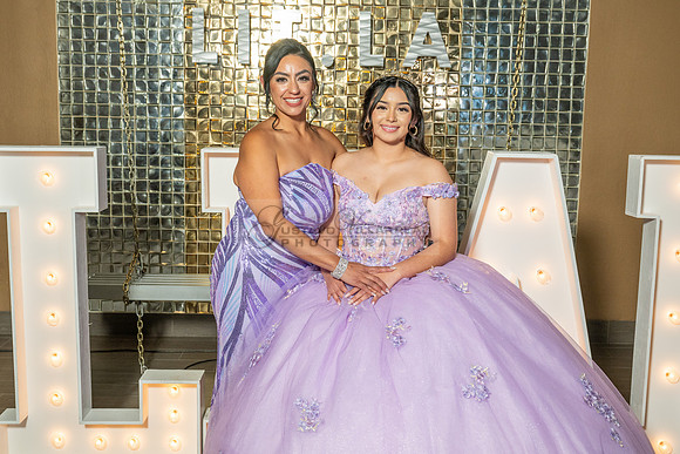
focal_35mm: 43
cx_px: 329
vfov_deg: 31.0
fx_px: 817
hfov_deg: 45.2
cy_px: 227
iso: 640
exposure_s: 1/125
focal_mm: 41
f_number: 5.6
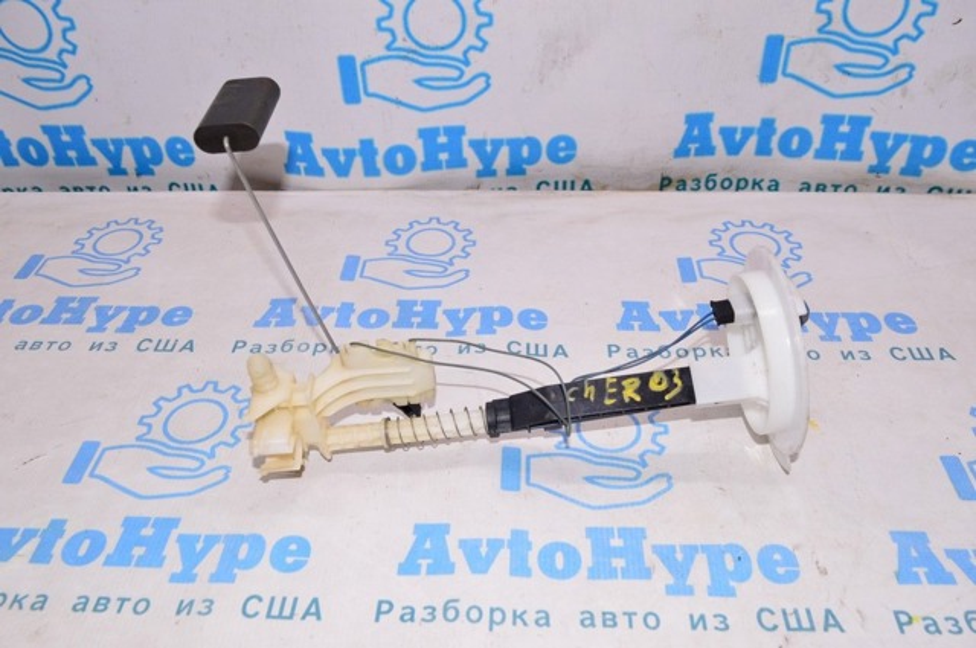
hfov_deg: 59.6
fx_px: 853
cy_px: 324
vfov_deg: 41.6
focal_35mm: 32
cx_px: 488
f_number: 8
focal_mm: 21
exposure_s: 1/200
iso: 1600
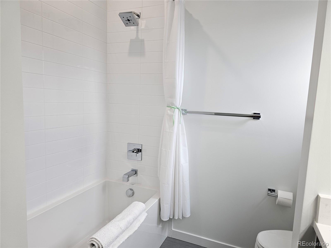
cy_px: 124
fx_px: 220
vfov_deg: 58.9
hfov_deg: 73.9
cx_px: 166
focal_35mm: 23
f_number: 1.7
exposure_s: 1/120
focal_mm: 6.3
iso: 64
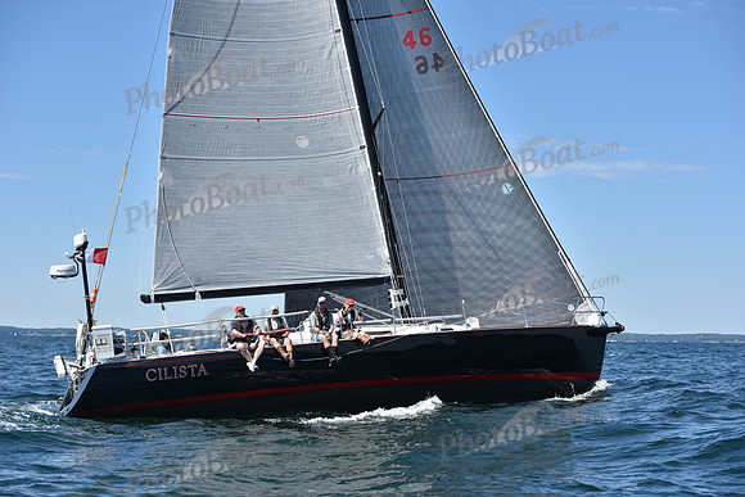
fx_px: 1449
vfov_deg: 19.5
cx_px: 372
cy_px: 248
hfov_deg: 28.8
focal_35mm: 70
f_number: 5.6
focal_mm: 70
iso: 250
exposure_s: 1/1600
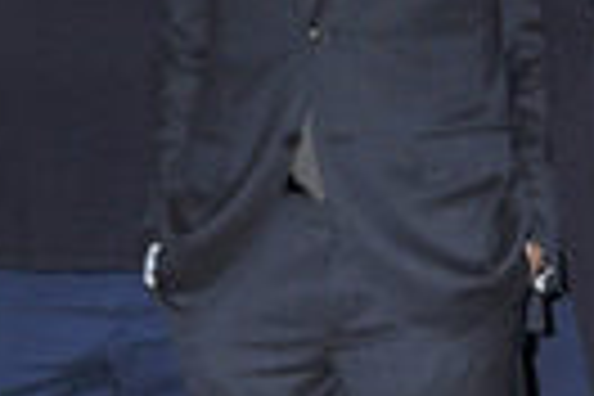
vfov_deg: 7.2
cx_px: 688
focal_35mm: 191
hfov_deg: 10.6
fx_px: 3151
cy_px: -27
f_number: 6.3
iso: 800
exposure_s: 1/160
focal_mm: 56
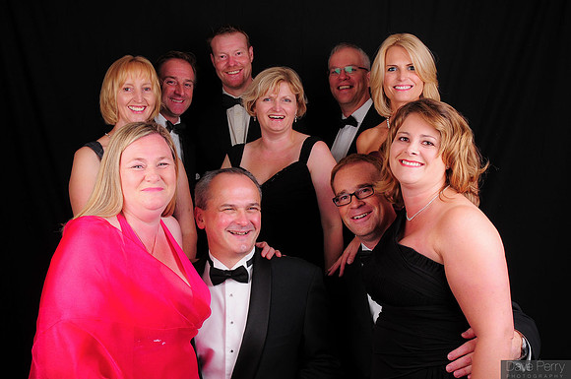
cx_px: 286
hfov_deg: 57.3
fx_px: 523
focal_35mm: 33
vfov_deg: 39.9
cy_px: 190
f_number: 8
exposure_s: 1/125
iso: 200
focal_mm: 22
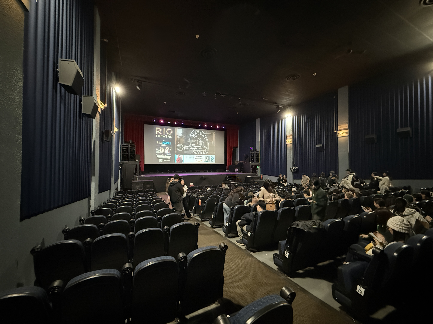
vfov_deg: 85.7
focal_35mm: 14
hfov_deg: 102.1
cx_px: 216
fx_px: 175
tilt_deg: +1.1
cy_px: 162
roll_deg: -0.5
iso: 1600
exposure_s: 1/30
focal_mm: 2.22
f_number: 2.2
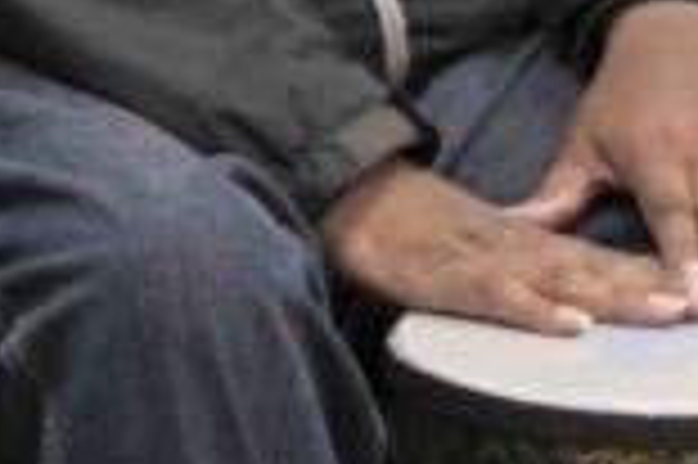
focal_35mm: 495
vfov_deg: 2.8
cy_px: -498
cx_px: 1513
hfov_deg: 4.1
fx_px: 9587
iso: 1250
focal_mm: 75
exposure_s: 1/125
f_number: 2.8
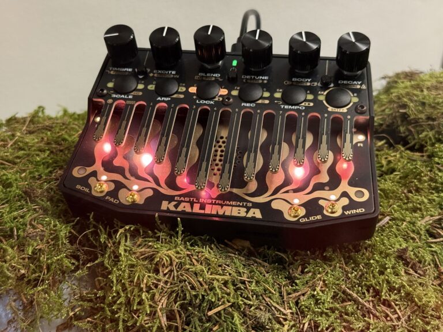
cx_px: 222
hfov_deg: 39.7
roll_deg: +3.1
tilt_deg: -37.2
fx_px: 614
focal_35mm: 48
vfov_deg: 30.3
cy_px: 166
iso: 400
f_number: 1.78
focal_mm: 6.76
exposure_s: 1/33
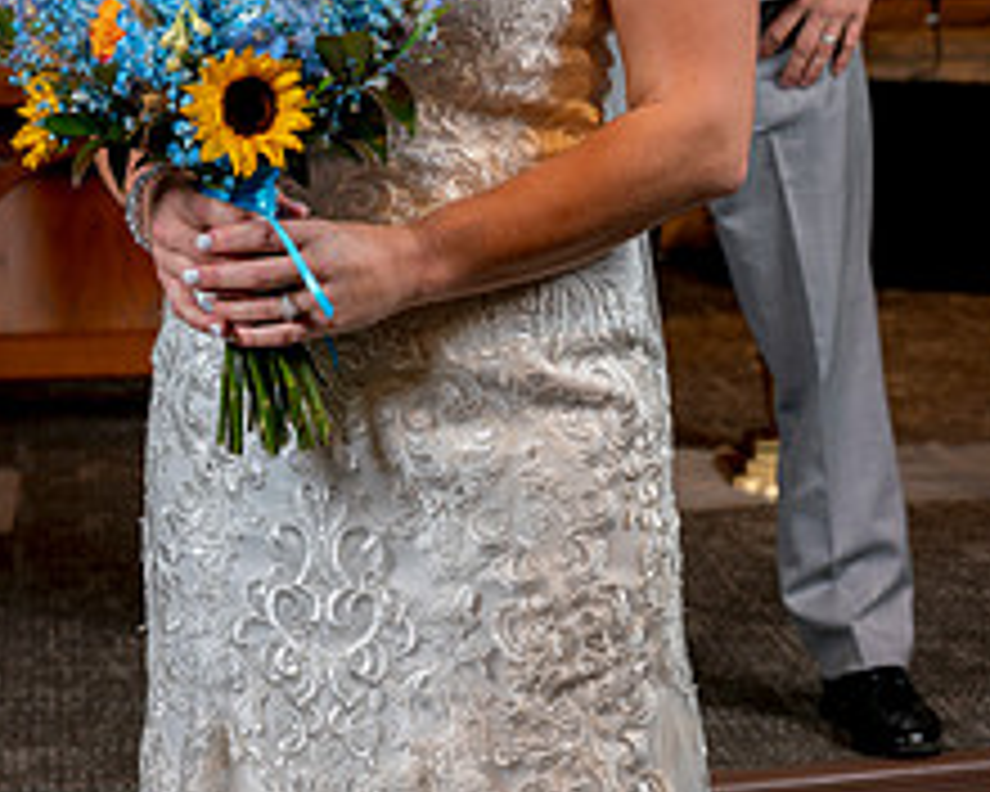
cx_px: 436
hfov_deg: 16.7
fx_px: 3370
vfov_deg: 13.1
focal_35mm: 115
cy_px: -90
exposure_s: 1/50
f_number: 5
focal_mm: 60
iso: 200
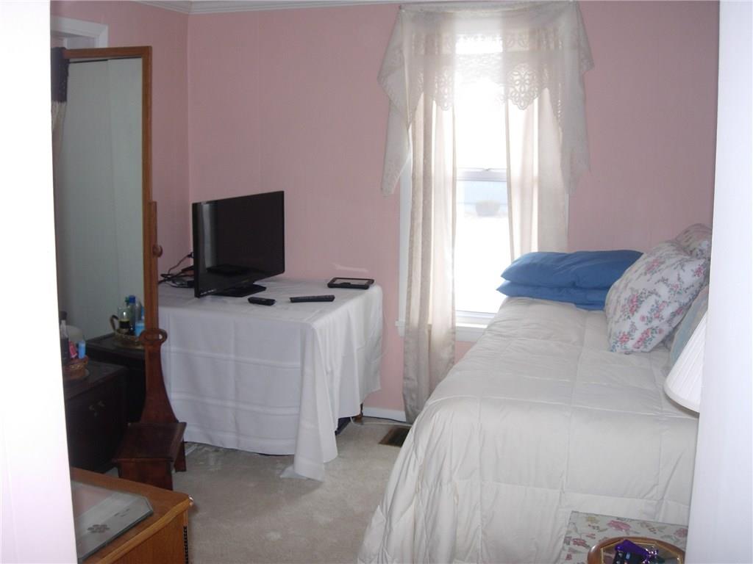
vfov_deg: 37.7
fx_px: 827
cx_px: 376
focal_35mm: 38
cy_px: 282
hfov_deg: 49.0
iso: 79
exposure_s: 1/32
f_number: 2.8
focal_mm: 7.8
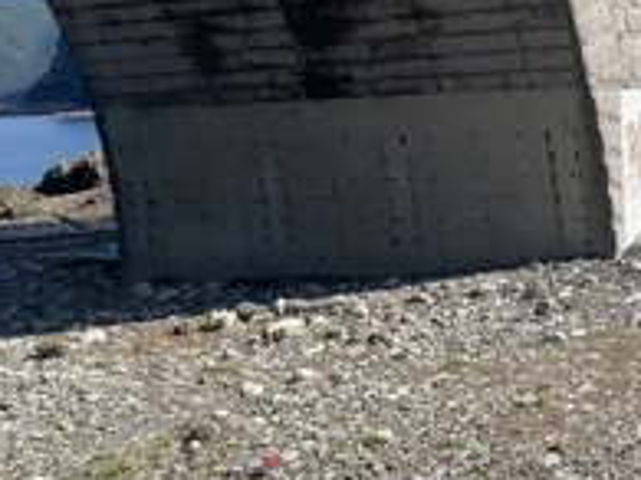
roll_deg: +2.6
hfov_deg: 27.0
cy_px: -46
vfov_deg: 21.7
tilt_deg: +4.2
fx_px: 1184
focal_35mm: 64
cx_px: 753
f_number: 1.6
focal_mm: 4.2
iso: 32
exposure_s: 1/3509
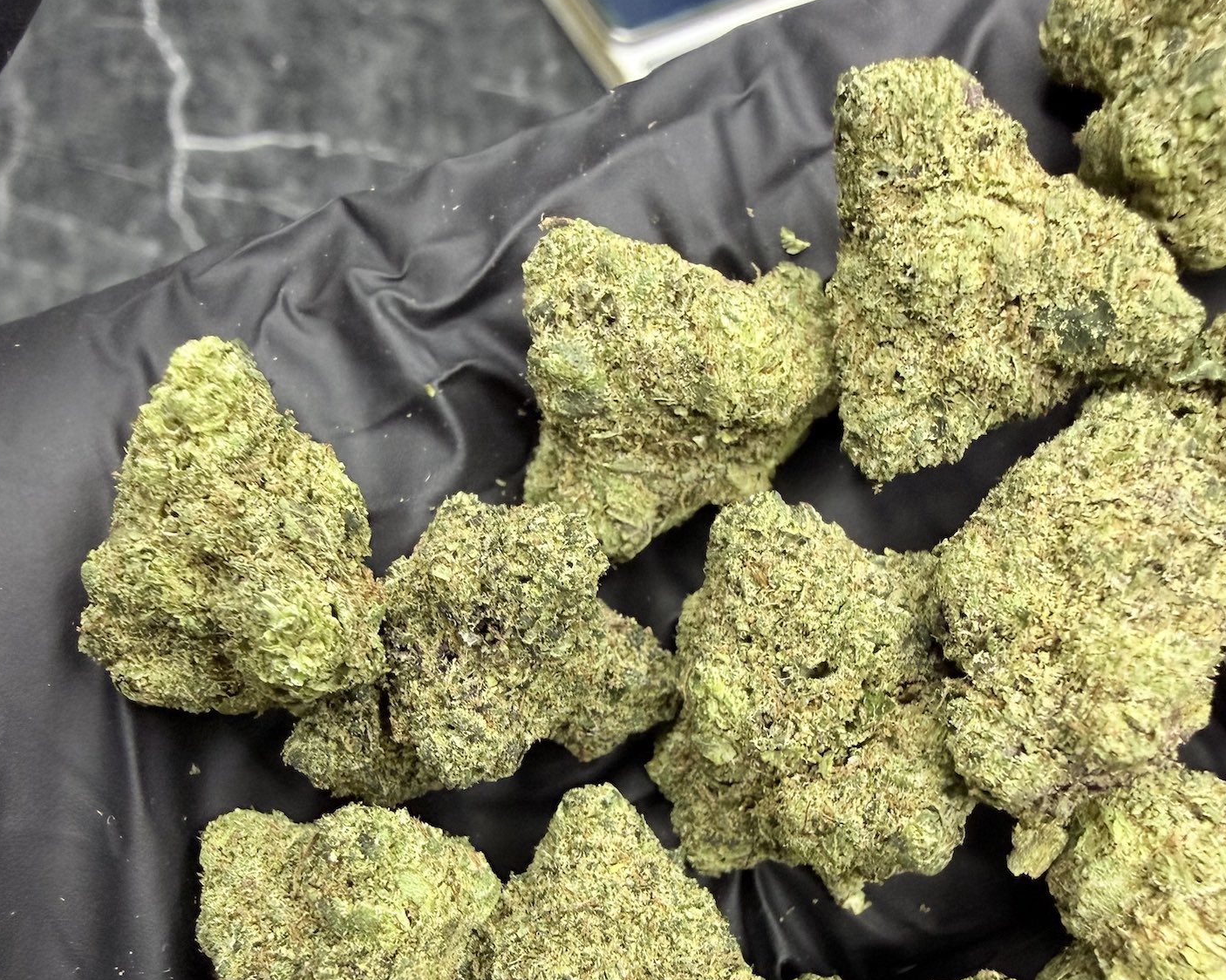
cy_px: 800
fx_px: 1161
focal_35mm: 32
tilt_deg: -67.6
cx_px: 606
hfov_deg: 55.7
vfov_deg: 43.4
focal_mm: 2.22
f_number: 2.2
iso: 320
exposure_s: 1/72
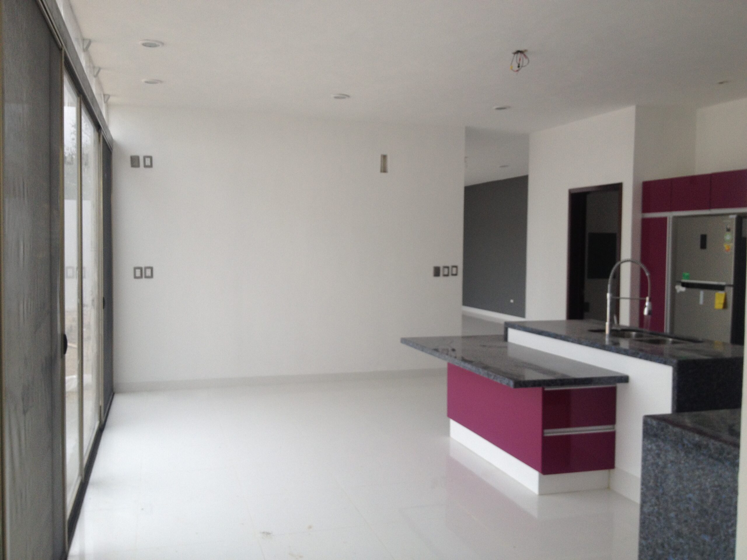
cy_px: 280
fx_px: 755
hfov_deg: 52.6
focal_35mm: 35
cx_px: 374
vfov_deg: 40.7
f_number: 2.4
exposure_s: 1/175
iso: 50
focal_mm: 4.28
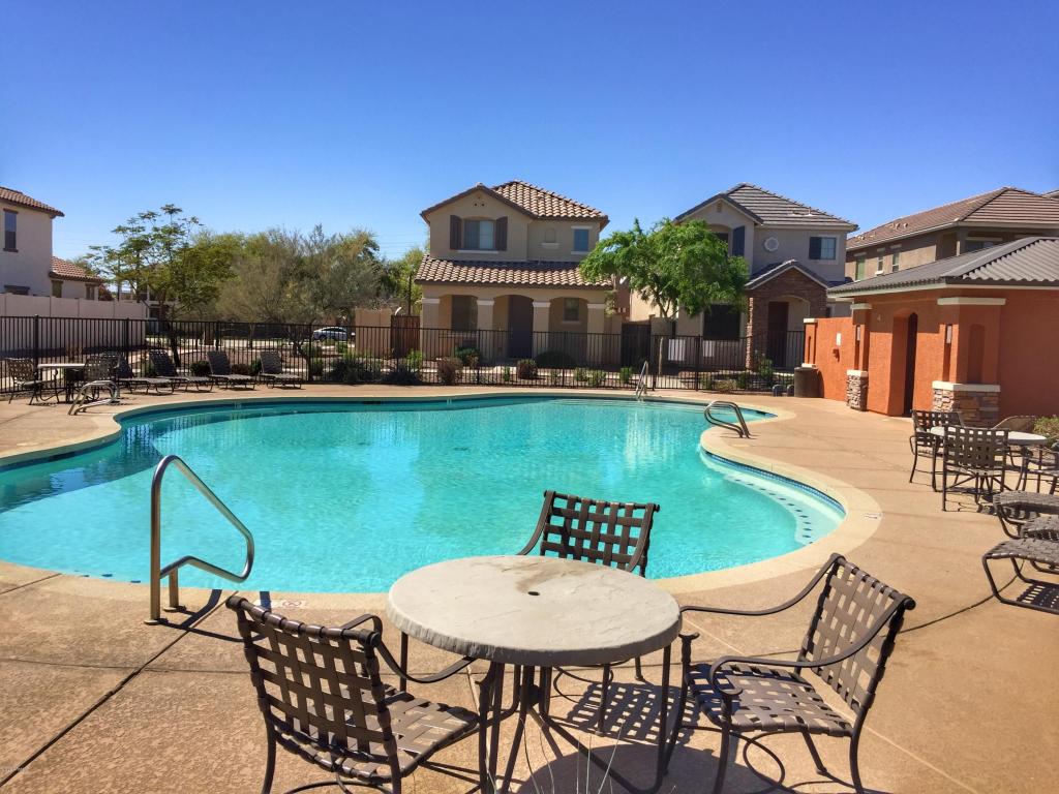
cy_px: 397
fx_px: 887
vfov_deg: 48.2
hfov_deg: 61.7
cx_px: 530
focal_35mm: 29
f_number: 2.2
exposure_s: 1/2639
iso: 32
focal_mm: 4.15
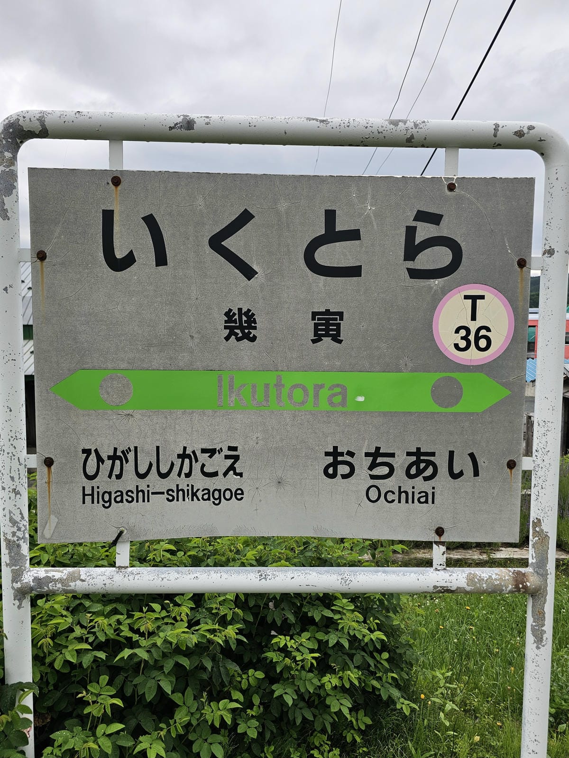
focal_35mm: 23
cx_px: 284
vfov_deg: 73.9
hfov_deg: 58.9
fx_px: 504
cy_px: 379
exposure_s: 1/120
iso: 16
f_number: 1.7
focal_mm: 6.3
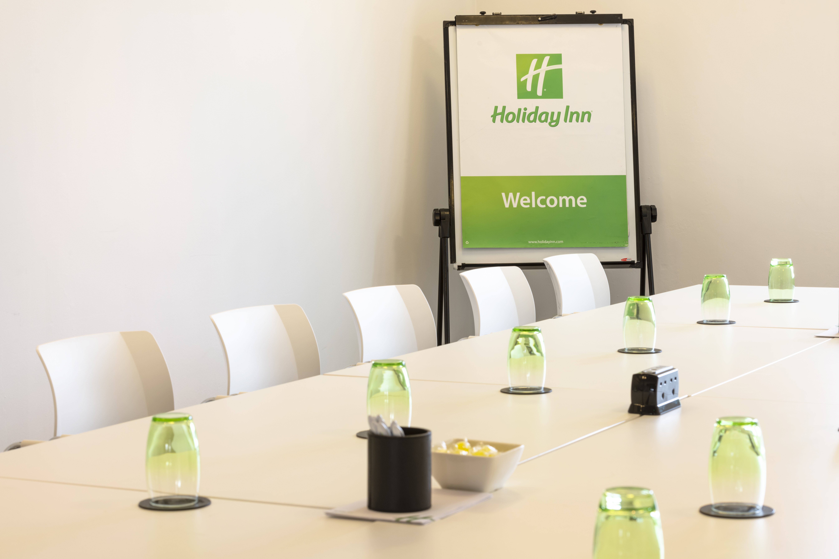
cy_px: 280
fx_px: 1864
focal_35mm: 80
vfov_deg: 17.1
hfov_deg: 25.4
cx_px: 420
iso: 64
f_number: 14
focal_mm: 80
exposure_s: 1/1.67
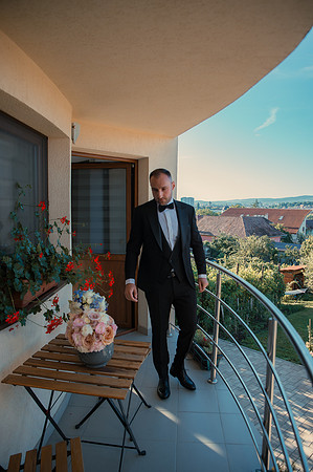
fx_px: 314
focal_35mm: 24
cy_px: 236
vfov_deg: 73.8
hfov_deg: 53.0
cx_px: 156
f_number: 3.2
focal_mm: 24
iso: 100
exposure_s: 1/250
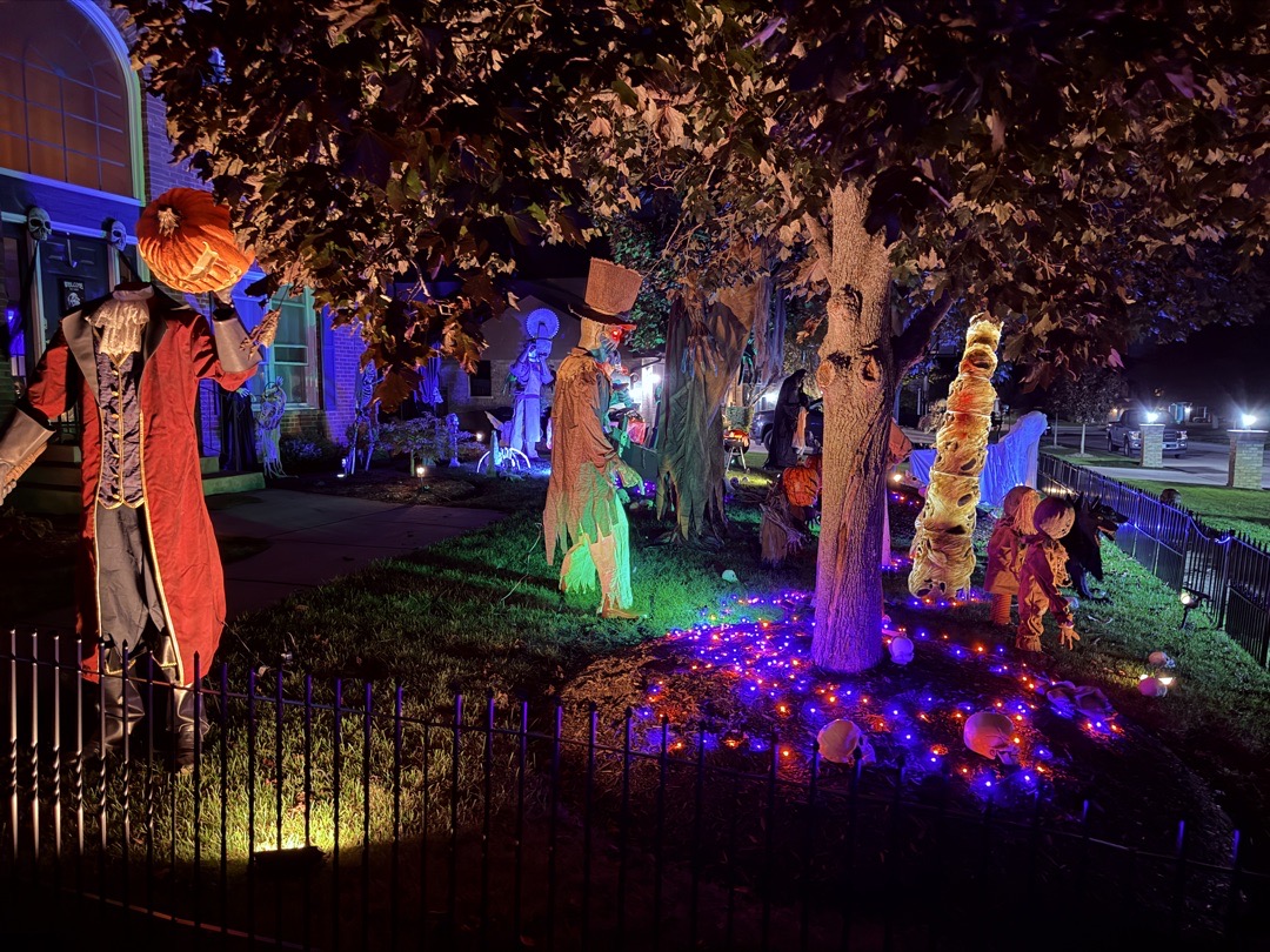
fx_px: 881
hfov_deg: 71.6
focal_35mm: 24
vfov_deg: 56.8
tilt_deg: -6.3
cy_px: 476
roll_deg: -0.8
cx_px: 635
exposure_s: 1/15
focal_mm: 6.76
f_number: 1.78
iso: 2500
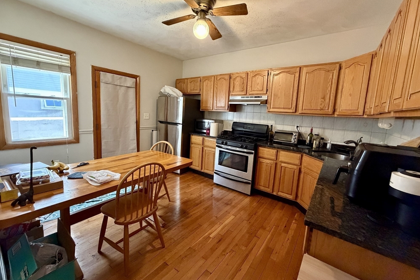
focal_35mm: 15
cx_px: 212
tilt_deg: -7.2
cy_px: 134
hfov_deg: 100.4
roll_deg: -2.8
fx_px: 175
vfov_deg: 77.3
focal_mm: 2.22
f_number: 2.2
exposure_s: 1/60
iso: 640
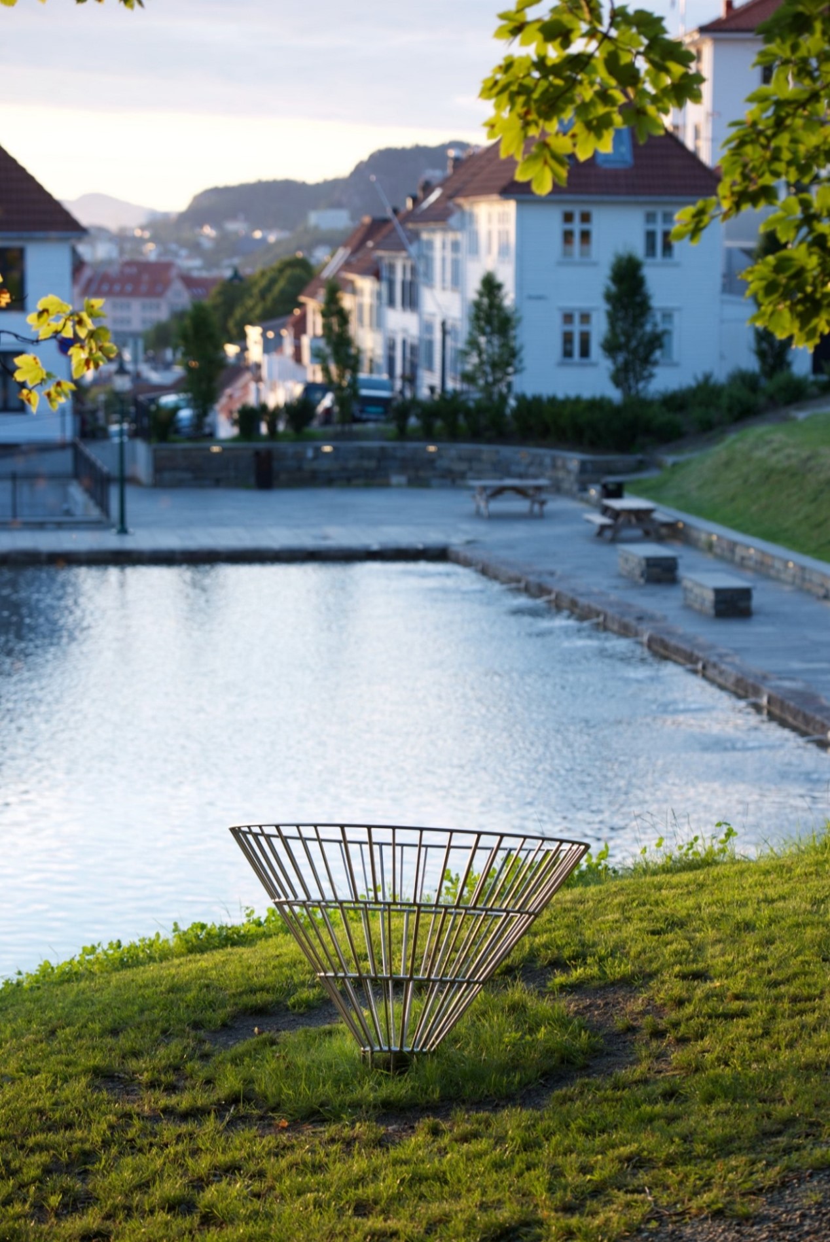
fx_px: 3178
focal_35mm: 92
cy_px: 621
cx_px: 415
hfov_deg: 14.9
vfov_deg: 22.1
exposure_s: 1/80
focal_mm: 92
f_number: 4.5
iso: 100
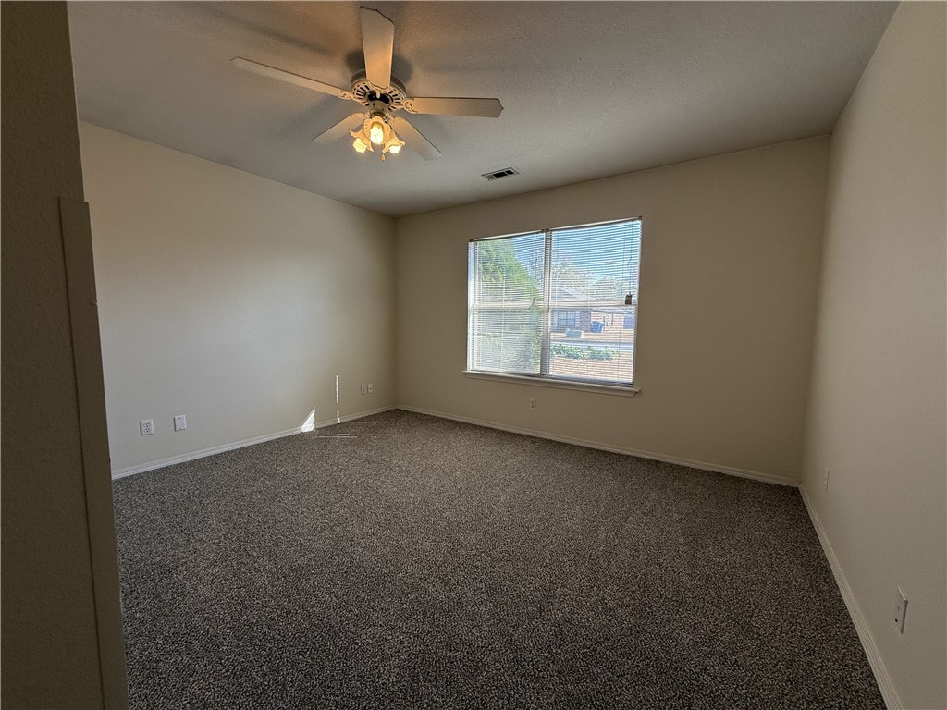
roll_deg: -0.8
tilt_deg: -5.4
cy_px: 355
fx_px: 383
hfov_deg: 102.1
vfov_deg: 85.7
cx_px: 474
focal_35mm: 14
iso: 64
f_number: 2.2
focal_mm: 2.22
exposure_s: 1/274
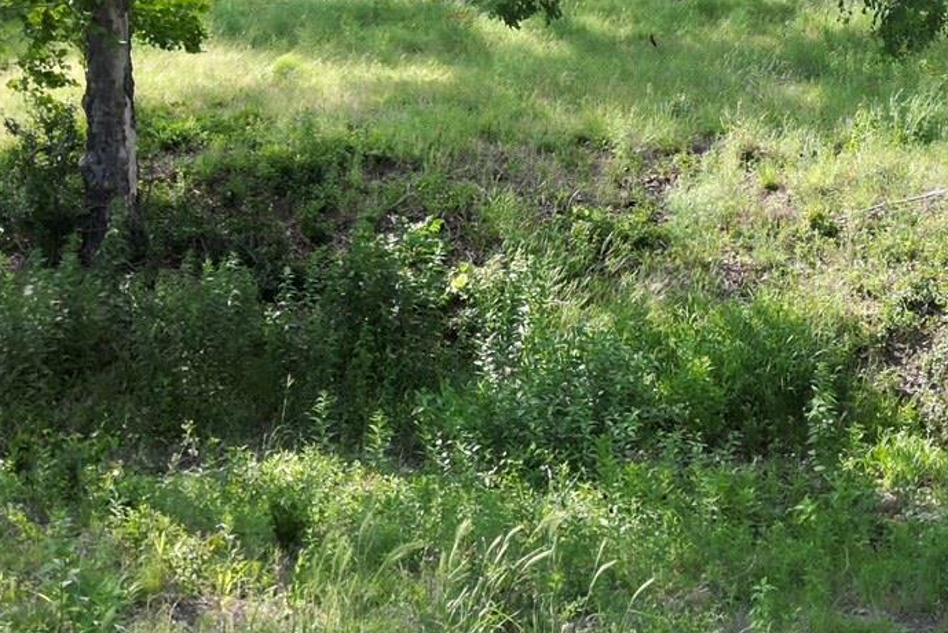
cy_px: 36
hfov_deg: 27.6
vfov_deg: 18.3
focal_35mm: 73
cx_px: 554
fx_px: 1923
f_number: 1.7
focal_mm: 6.72
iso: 120
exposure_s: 1/1250
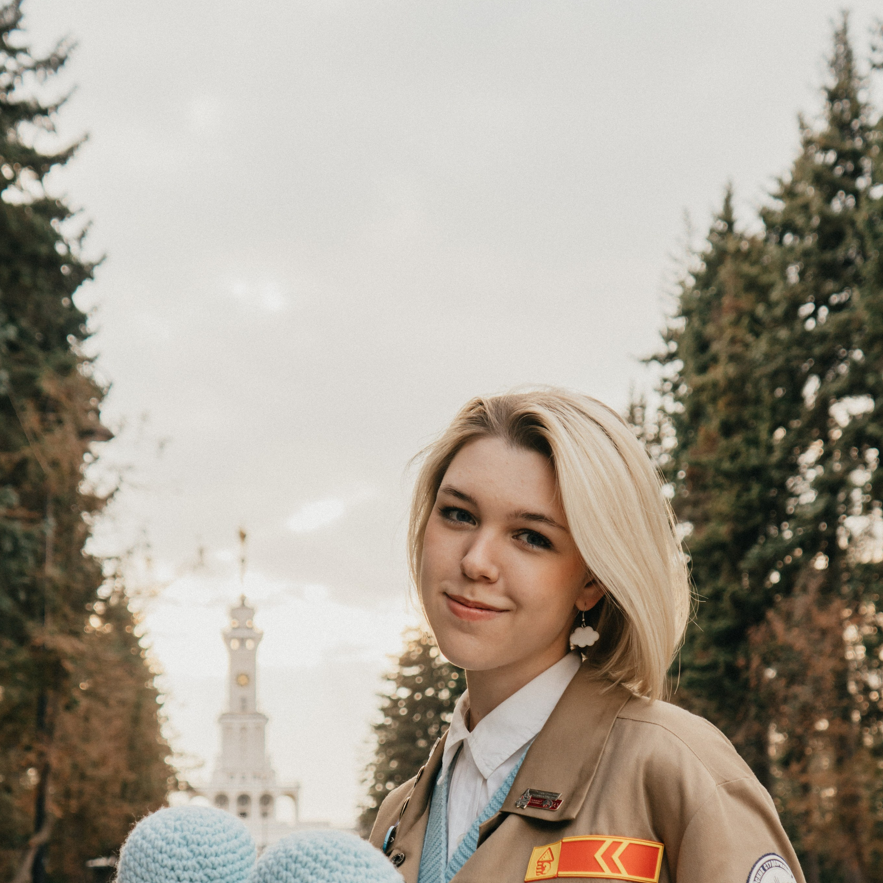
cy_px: 628
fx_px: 1558
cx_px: 439
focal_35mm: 54
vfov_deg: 31.2
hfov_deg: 31.6
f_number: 4
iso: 100
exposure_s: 1/200
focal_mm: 28
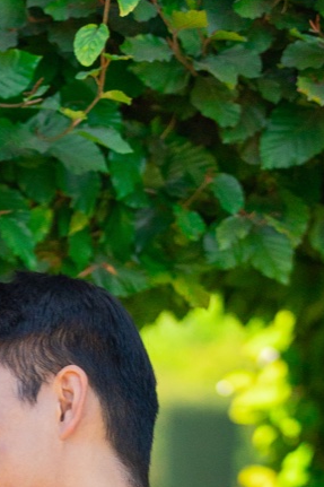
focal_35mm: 232
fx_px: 3134
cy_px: 1079
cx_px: -77
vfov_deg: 8.3
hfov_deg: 5.9
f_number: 1.2
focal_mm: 50
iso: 1000
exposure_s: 1/1250
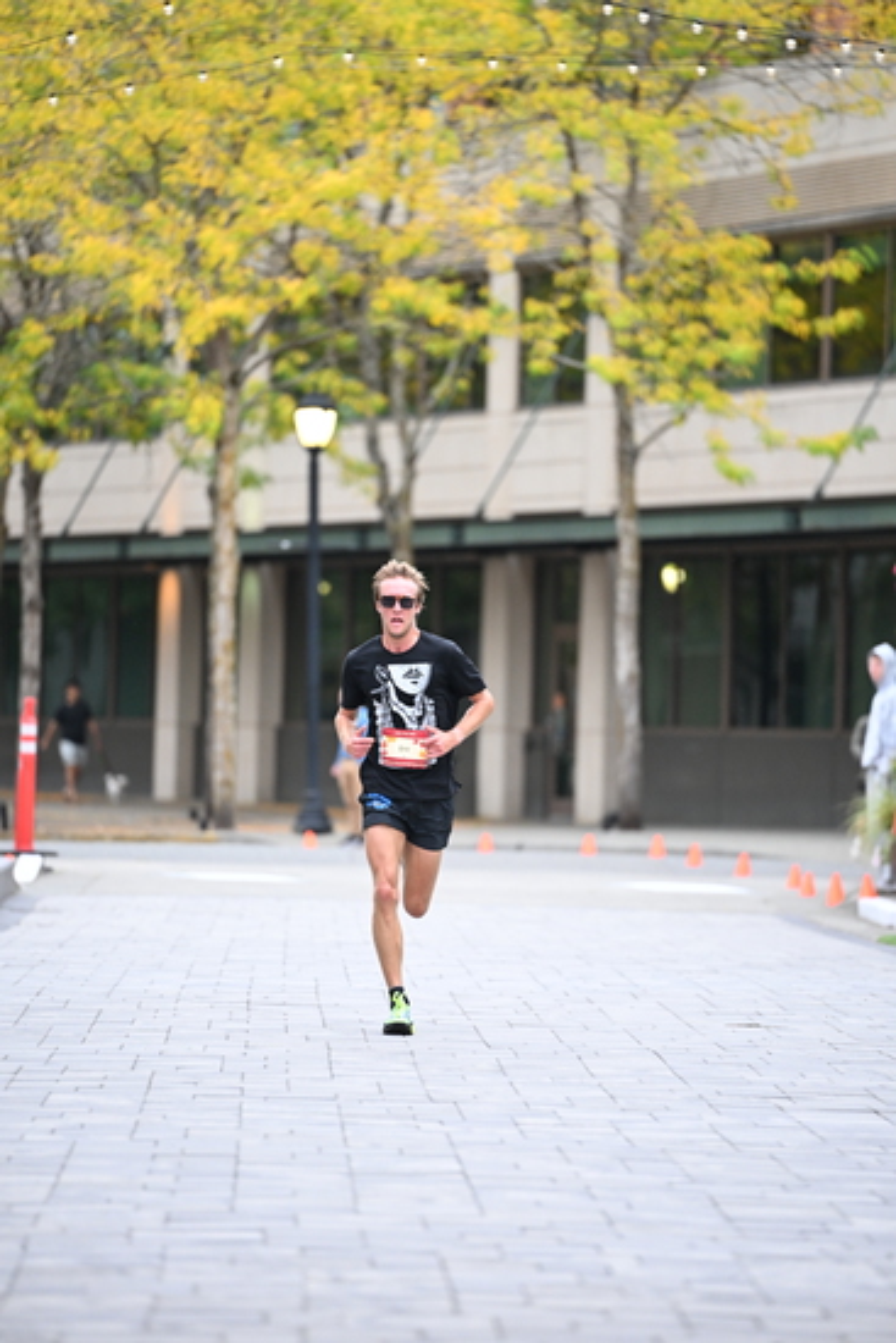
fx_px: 7461
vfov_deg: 10.3
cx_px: 448
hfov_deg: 6.9
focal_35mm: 200
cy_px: 672
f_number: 2.8
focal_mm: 200
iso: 1600
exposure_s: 1/500
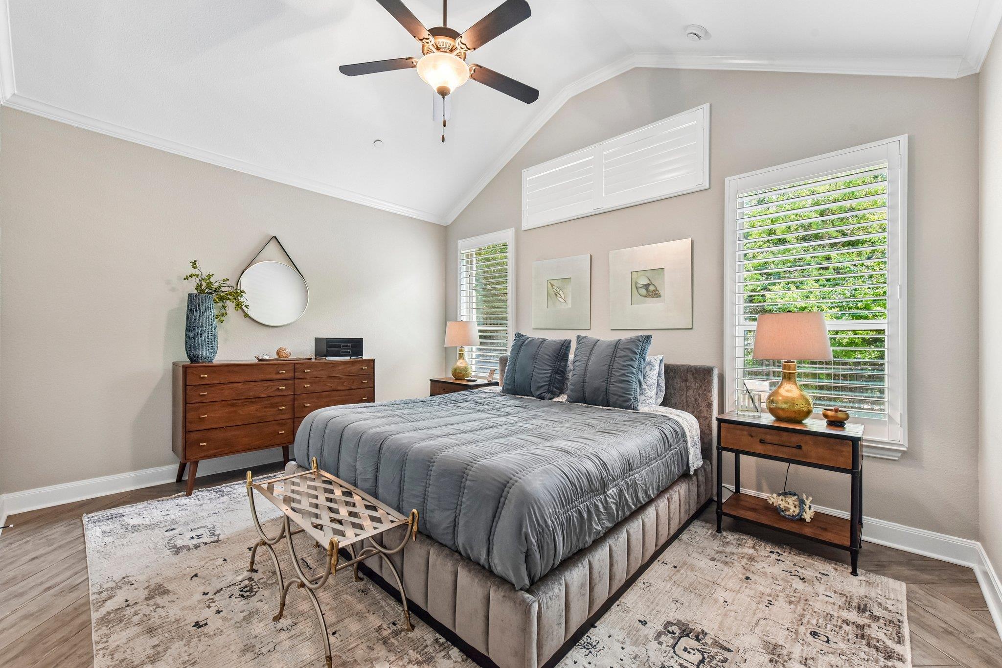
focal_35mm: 15
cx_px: 501
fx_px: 417
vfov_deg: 77.3
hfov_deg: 100.4
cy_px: 334
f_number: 8
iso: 500
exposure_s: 1/15
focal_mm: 15
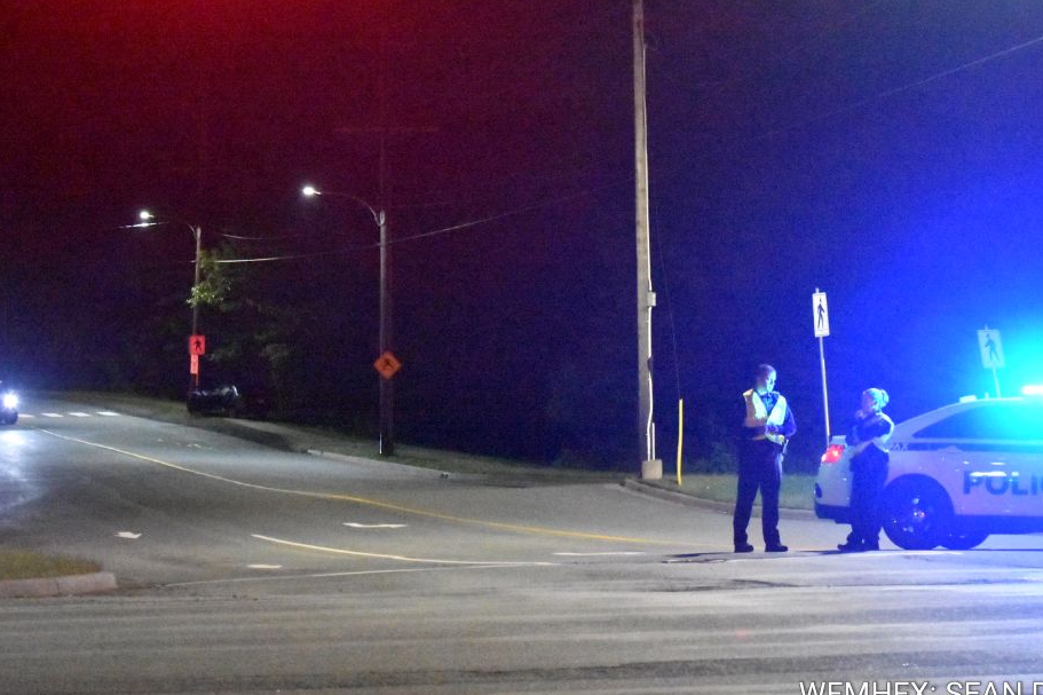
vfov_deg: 11.6
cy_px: 340
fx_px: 3418
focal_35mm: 118
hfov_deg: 17.3
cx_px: 553
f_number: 5.6
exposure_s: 1/60
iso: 25600
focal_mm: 70
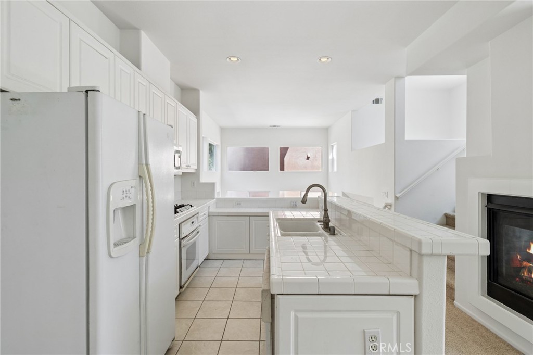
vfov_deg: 73.7
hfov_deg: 96.8
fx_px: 237
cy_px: 178
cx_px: 266
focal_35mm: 16
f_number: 9
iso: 200
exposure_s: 1/25
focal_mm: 16
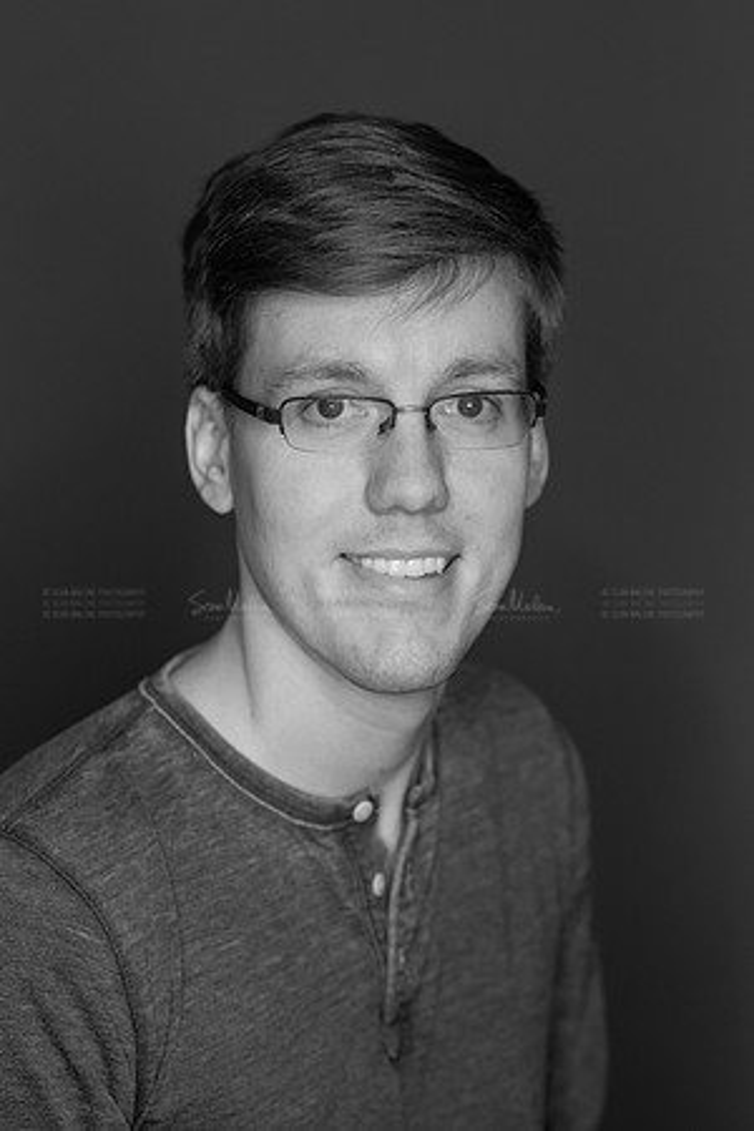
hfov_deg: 16.1
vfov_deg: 23.9
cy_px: 566
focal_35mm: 85
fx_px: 2670
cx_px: 377
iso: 2000
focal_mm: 85
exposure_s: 1/250
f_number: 3.5
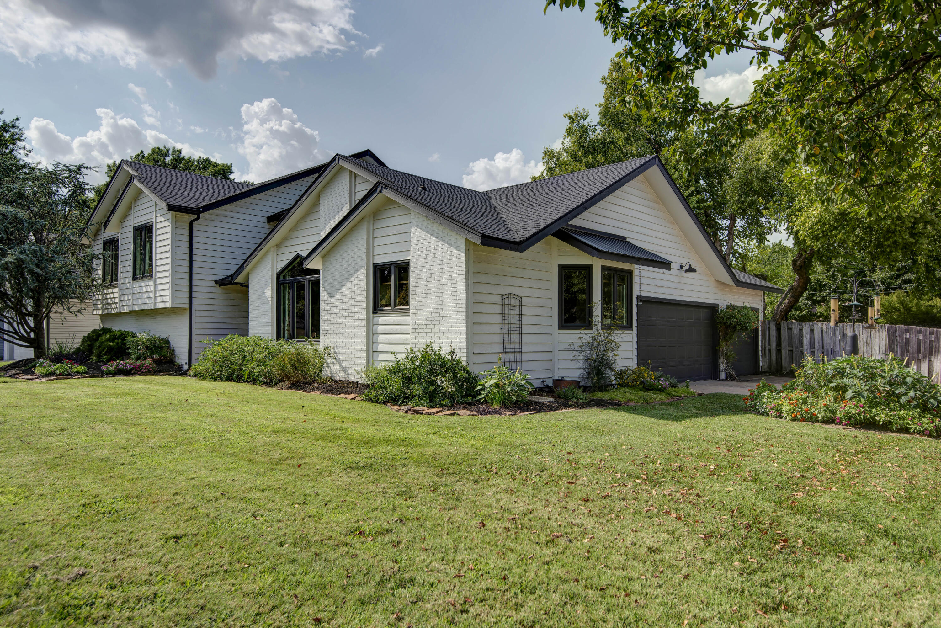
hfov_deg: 73.7
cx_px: 470
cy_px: 314
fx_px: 627
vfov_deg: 53.2
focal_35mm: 24
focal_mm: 24
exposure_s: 1/500
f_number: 6.7
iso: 100
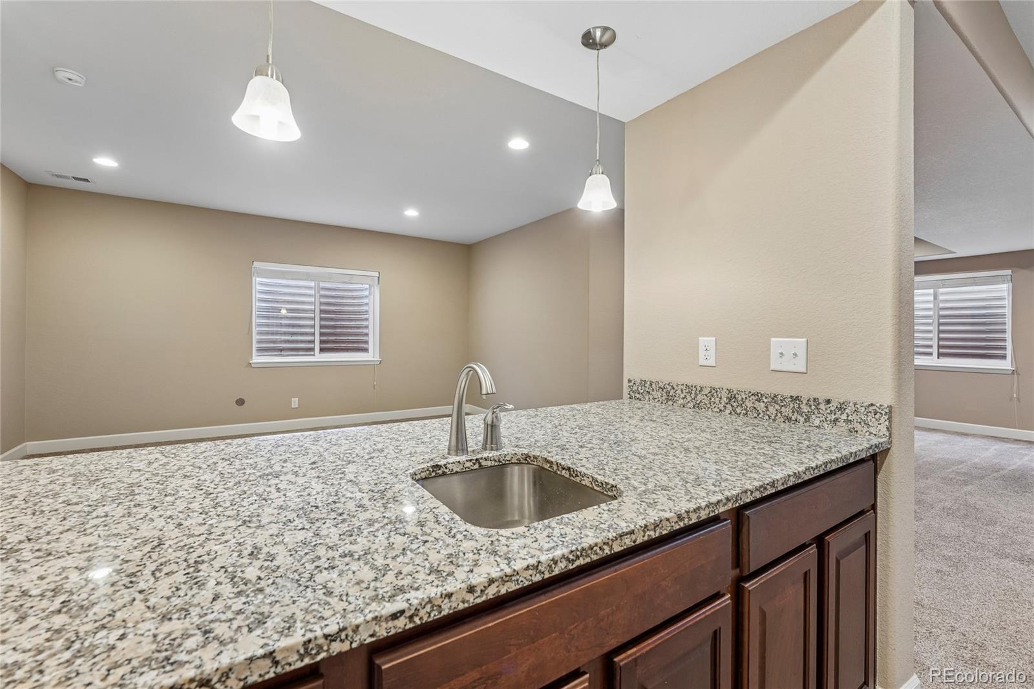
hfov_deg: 104.3
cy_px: 344
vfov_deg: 81.2
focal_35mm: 14
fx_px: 402
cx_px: 517
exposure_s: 1/8
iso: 400
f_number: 8
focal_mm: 14
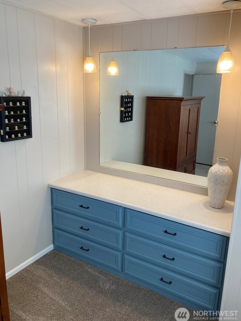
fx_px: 269
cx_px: 120
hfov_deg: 48.2
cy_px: 160
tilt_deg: -12.3
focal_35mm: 29
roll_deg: -1.7
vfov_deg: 61.7
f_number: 1.8
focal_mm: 3.99
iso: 80
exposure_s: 1/81
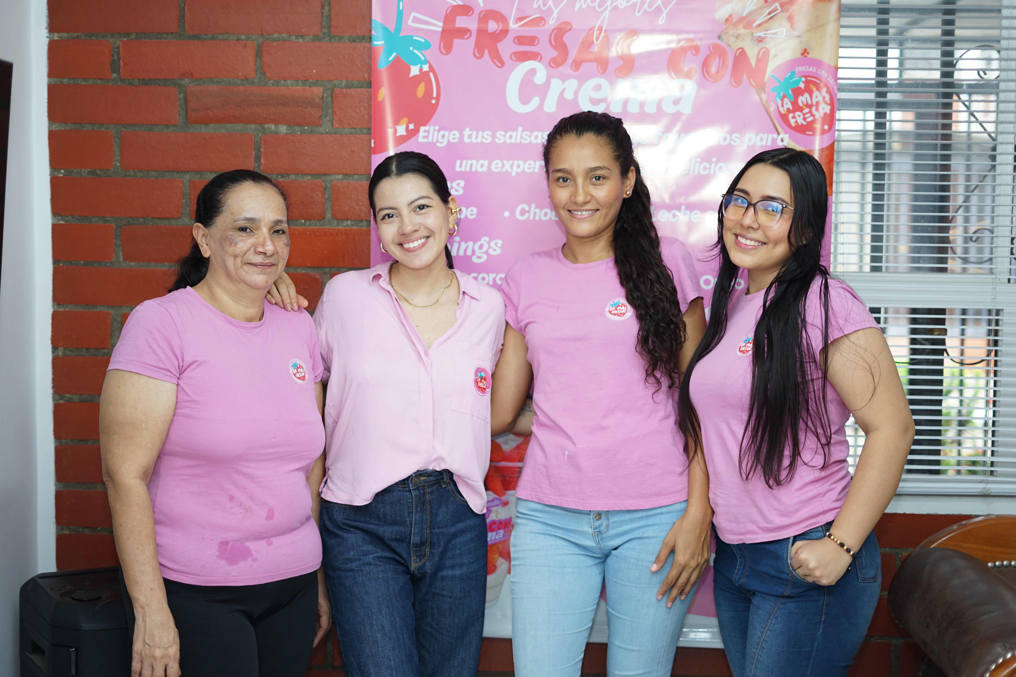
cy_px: 338
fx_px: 1411
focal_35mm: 50
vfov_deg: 27.0
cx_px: 508
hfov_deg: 39.6
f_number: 1.8
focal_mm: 50
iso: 200
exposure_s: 1/125
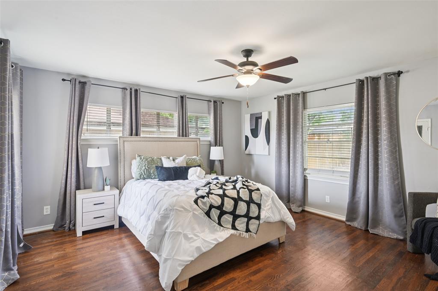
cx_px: 219
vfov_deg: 70.4
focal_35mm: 17
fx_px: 207
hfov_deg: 93.3
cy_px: 146
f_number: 8
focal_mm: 17
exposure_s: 1/10
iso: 400
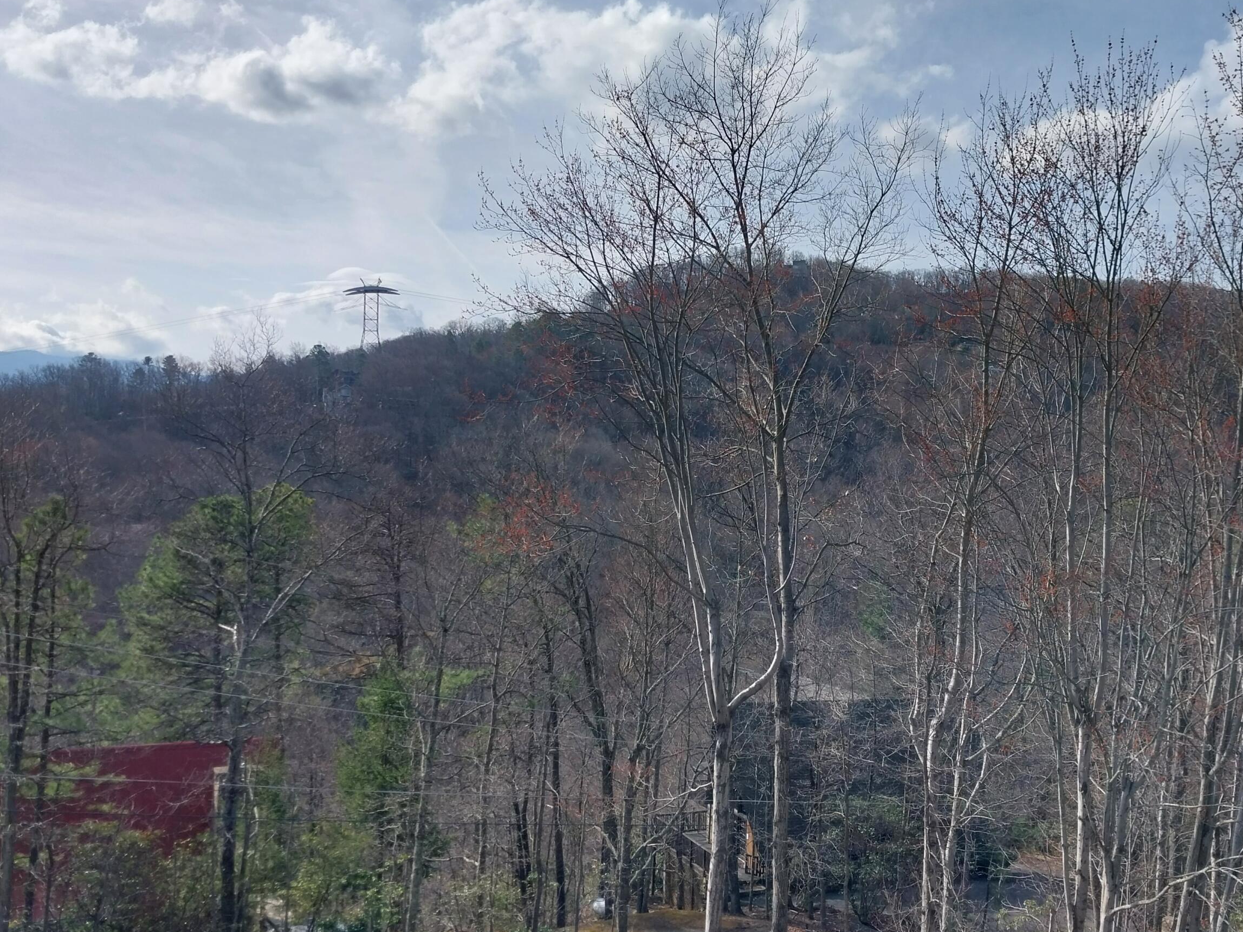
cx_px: 726
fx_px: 1221
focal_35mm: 34
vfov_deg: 41.8
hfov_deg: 53.7
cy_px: 474
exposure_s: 1/872
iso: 20
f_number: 1.8
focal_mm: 4
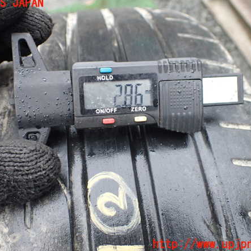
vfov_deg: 46.0
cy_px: 124
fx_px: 295
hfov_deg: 46.0
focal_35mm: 36
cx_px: 111
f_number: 2.3
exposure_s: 1/125
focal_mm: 5.4
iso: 400
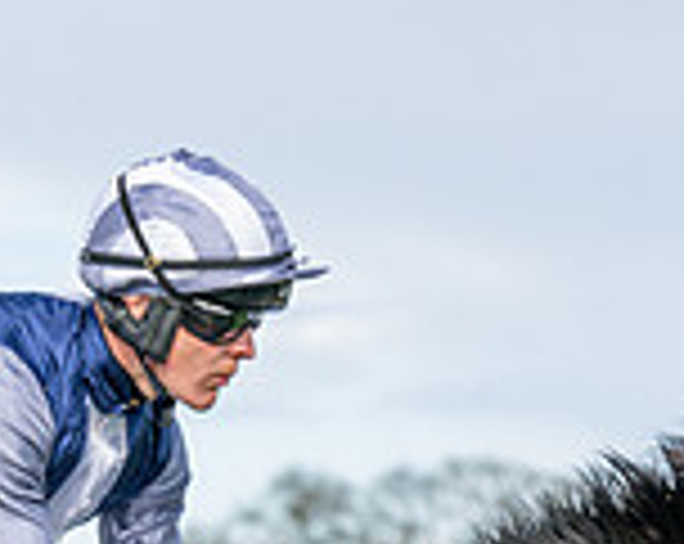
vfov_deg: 4.9
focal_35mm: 313
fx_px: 6324
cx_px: 695
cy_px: 899
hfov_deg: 6.2
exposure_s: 1/1600
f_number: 4.5
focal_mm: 75
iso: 400
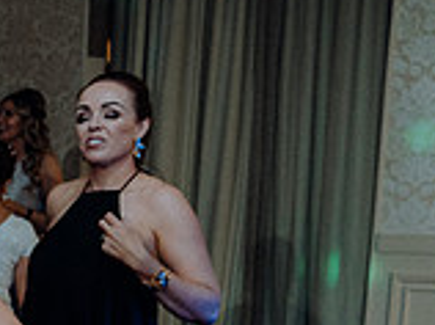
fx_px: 1242
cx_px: -267
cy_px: 403
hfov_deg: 17.3
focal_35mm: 99
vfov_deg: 14.4
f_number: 3.5
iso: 2500
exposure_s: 1/160
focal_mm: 28
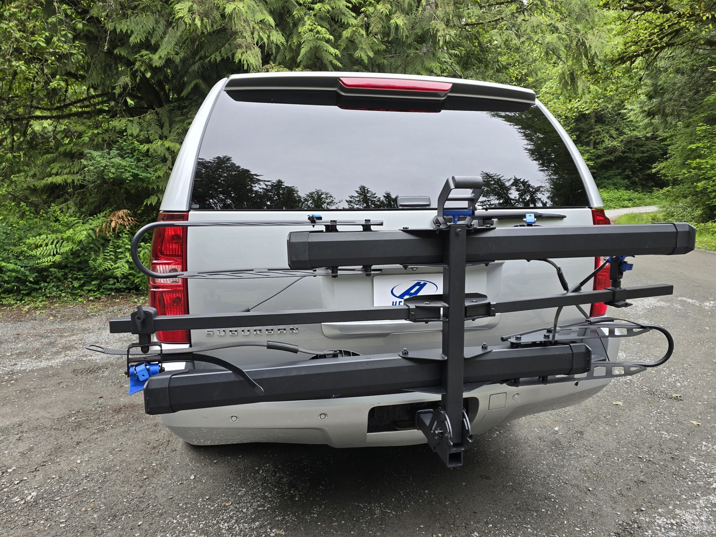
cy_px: 268
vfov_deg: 58.9
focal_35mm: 23
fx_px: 476
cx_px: 358
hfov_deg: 73.9
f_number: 1.7
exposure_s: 1/180
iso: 64
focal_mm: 6.3
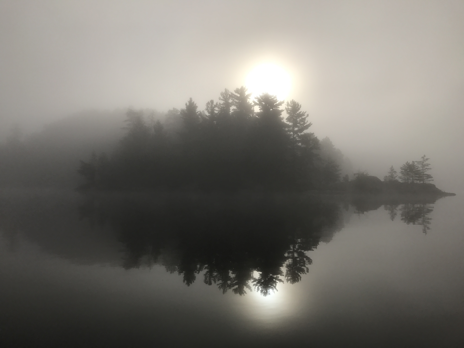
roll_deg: -1.1
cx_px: 232
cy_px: 174
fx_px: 375
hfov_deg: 63.4
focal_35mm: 28
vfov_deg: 49.7
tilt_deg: +1.3
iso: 20
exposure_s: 1/5988
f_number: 1.8
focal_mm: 3.99
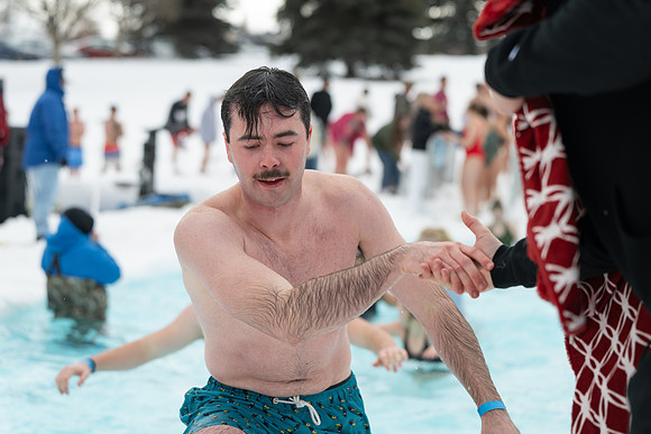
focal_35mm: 78
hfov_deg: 26.1
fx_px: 1404
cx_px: 335
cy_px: 194
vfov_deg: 17.6
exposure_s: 1/800
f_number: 3.2
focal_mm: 70
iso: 100
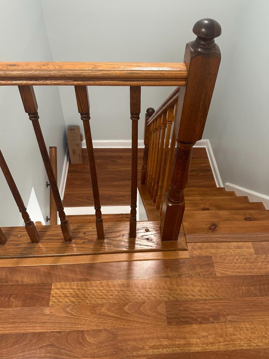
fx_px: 290
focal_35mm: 28
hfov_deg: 49.7
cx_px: 147
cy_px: 177
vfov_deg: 63.5
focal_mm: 6.86
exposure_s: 1/60
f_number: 1.78
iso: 250
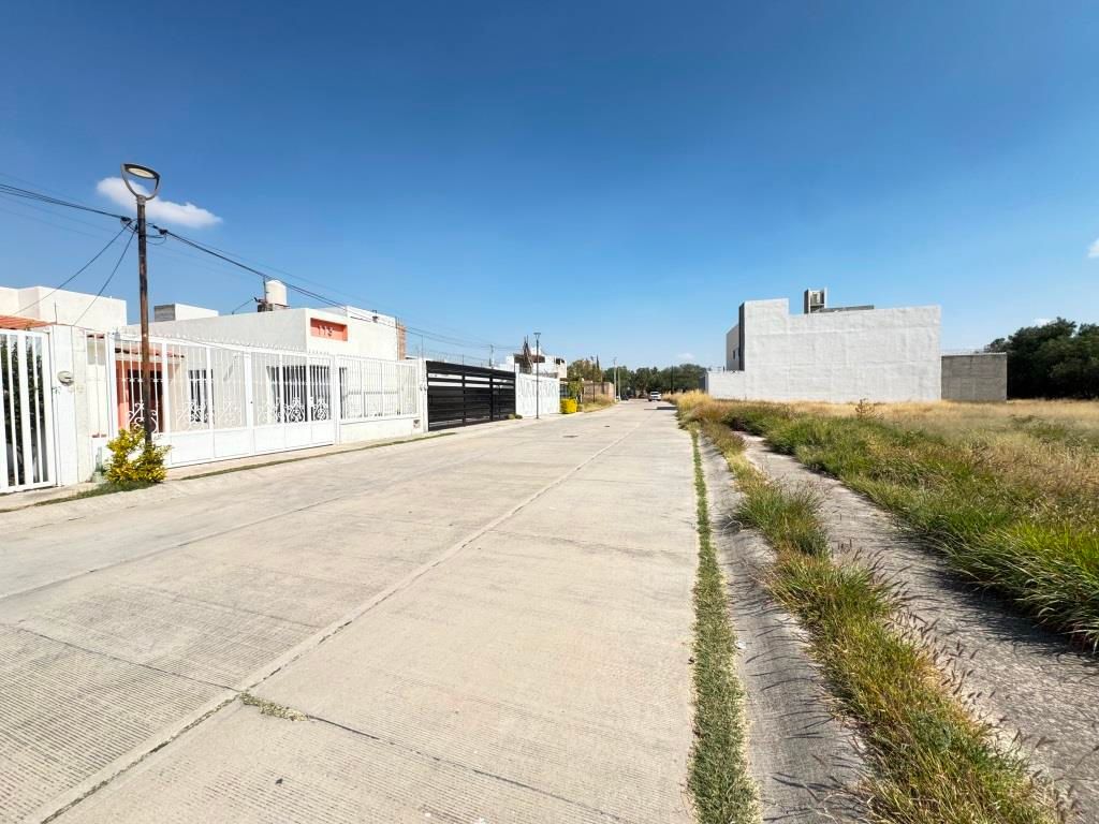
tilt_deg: -2.0
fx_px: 444
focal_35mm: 14
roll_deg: +1.3
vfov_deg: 85.7
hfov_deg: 102.1
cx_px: 550
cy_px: 412
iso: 50
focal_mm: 2.22
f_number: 2.2
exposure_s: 1/1449
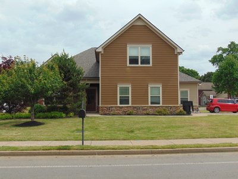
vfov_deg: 34.3
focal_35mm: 42
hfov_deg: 44.8
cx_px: 119
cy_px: 90
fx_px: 289
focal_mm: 7.6
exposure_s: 1/200
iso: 80
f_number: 8.7
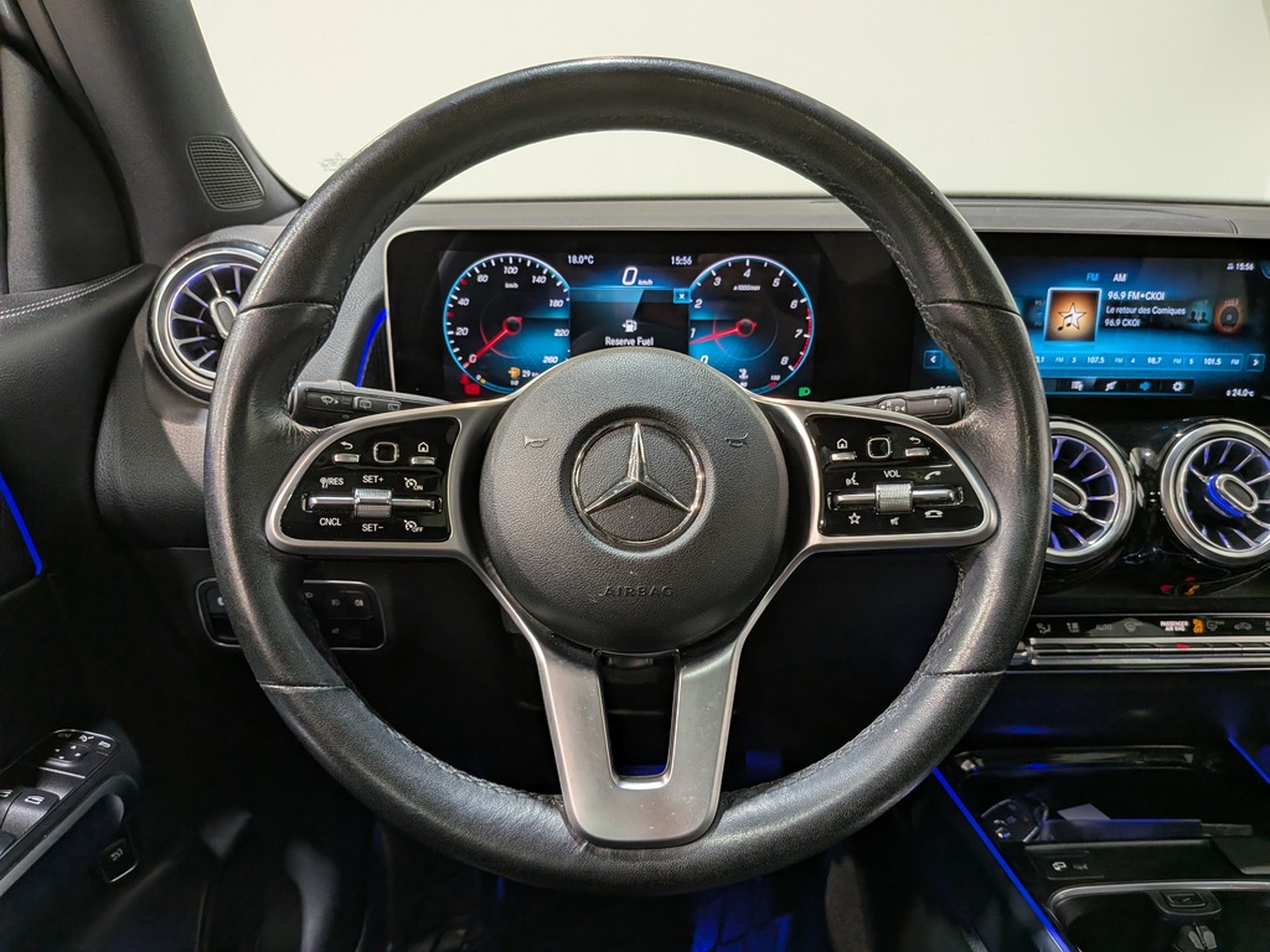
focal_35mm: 24
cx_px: 635
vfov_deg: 56.8
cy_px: 476
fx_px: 881
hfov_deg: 71.6
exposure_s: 1/60
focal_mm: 4.53
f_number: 1.7
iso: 114
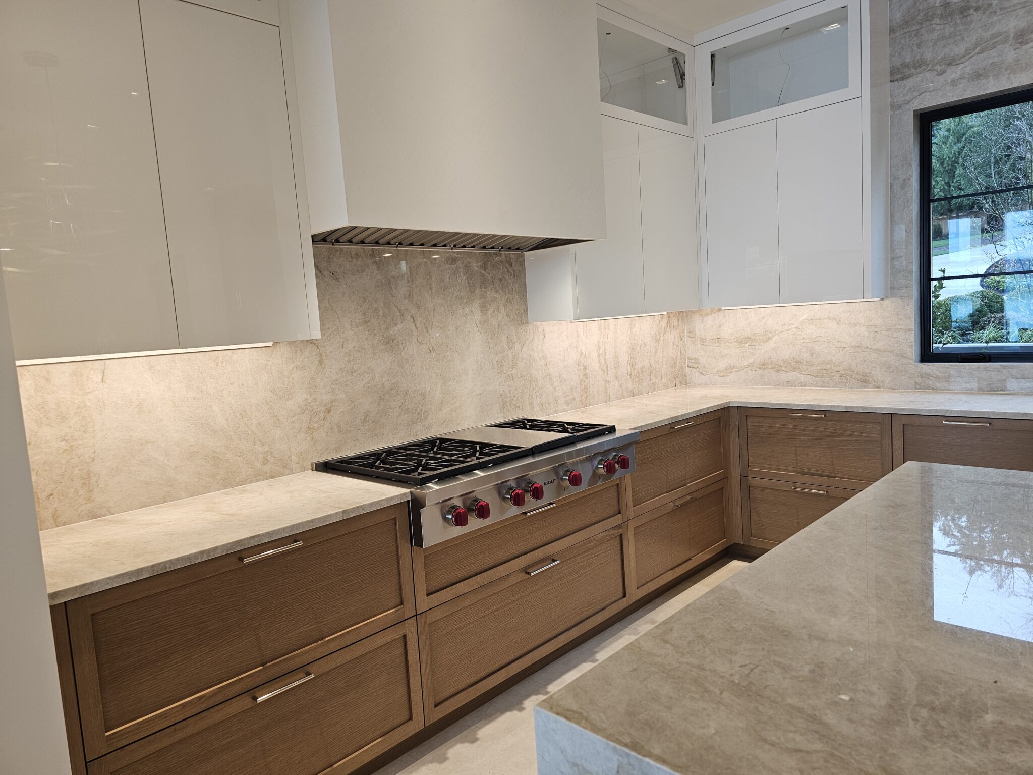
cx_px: 516
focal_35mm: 23
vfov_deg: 58.9
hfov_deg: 73.9
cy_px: 388
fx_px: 686
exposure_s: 1/120
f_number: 1.7
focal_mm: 6.3
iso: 100
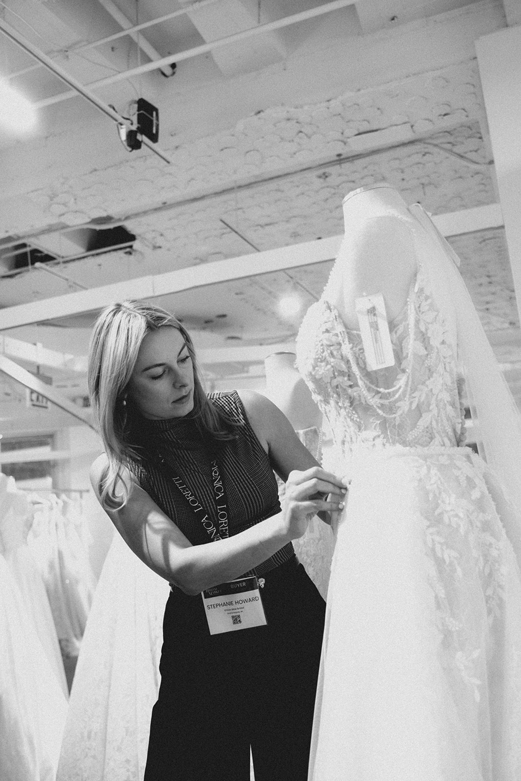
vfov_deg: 57.2
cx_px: 260
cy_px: 390
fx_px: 716
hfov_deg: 40.0
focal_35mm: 33
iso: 800
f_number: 2.8
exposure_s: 1/250
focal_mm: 22
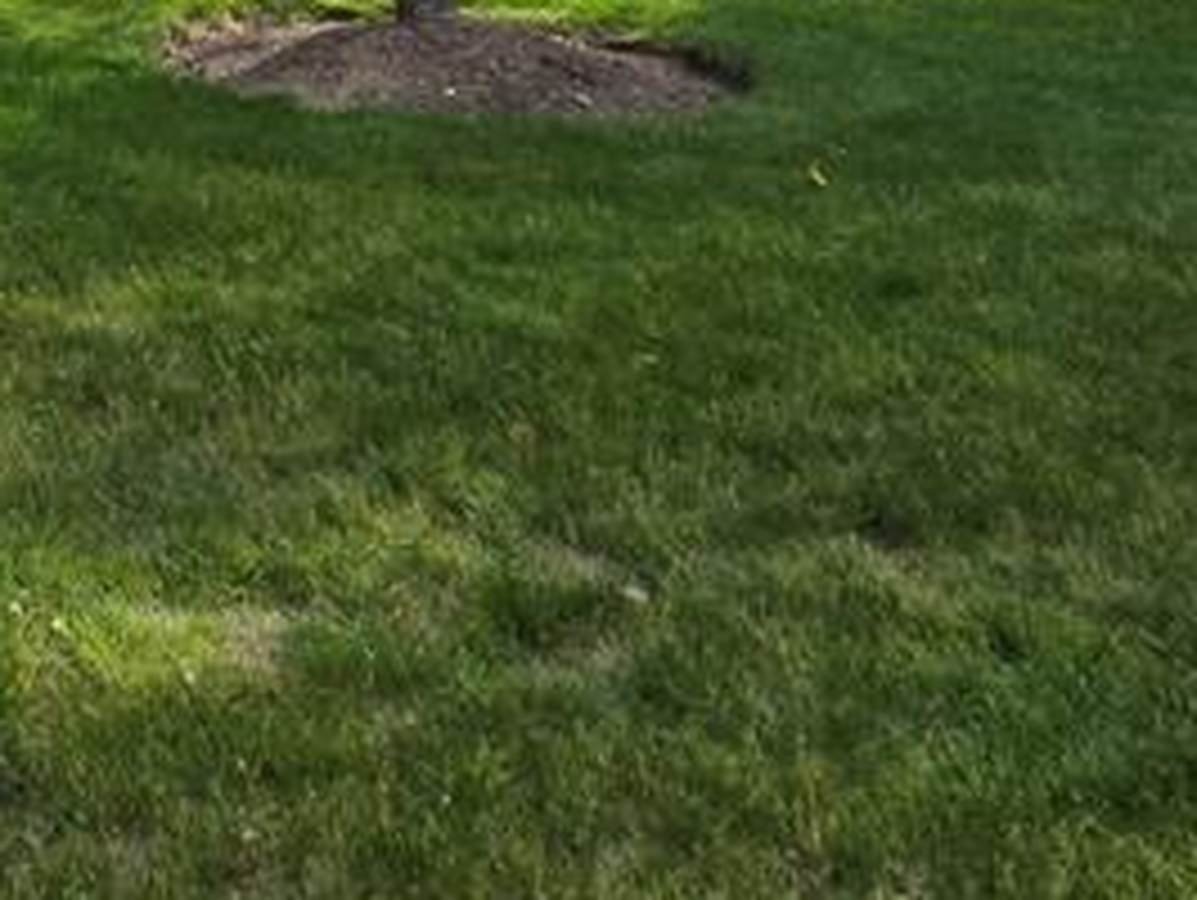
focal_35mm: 50
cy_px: -680
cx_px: -302
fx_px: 1731
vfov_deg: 20.9
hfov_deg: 31.0
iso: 50
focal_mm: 2.2
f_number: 2.2
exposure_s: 1/2198
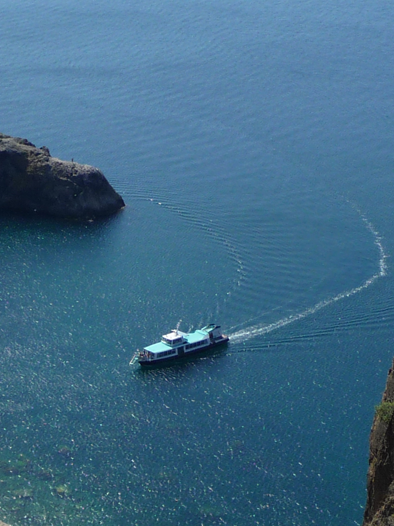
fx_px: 1608
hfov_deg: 13.9
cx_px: 92
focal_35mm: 106
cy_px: 152
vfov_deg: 18.5
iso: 100
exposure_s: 1/1000
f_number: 3.7
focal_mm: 6
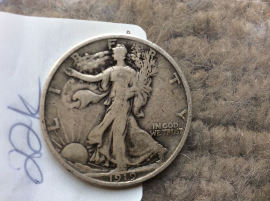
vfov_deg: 44.1
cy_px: 100
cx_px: 135
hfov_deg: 56.9
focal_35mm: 32
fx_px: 249
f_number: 2.4
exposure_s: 1/120
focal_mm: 3.3
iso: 40
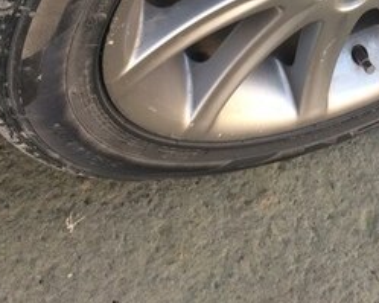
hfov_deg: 24.5
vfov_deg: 19.2
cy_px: -63
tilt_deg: -53.9
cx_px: 356
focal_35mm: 75
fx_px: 841
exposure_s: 1/113
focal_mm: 4.15
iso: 32
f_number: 2.2
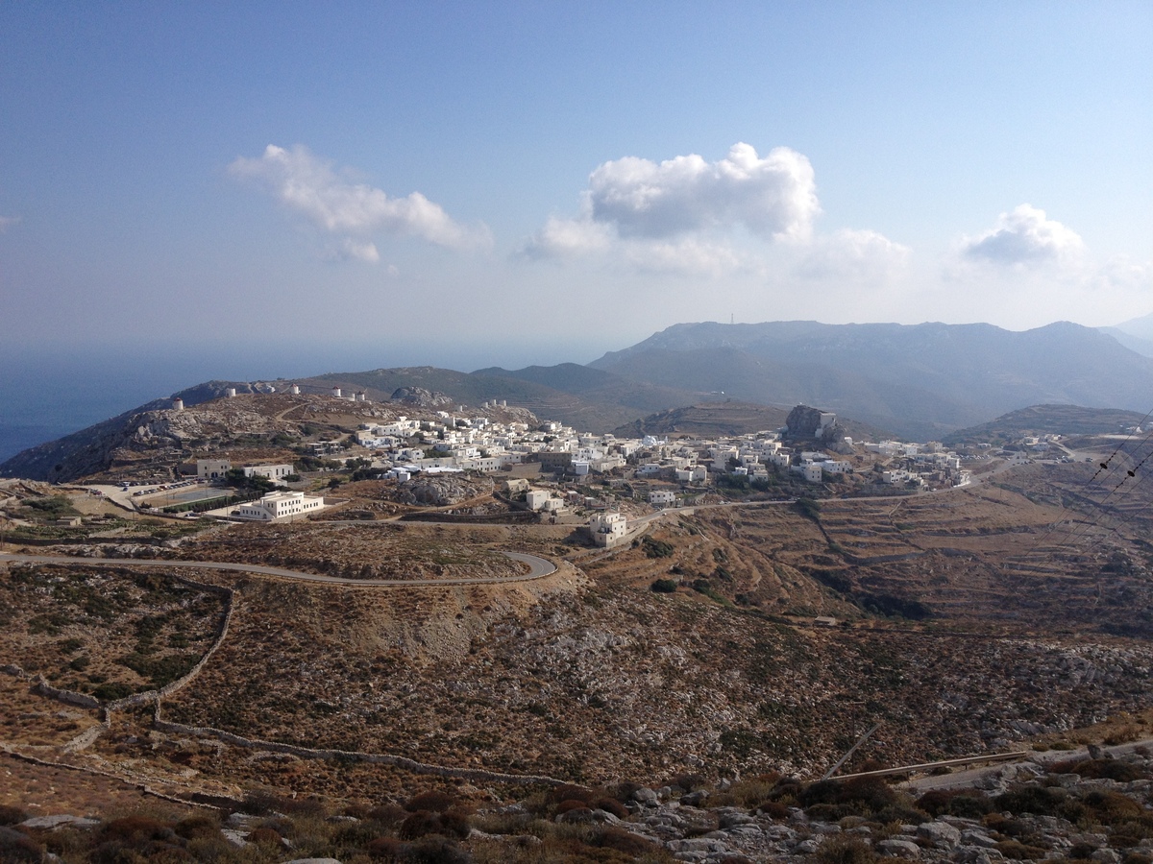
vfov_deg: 40.7
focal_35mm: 35
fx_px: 1166
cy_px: 432
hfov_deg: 52.6
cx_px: 576
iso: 50
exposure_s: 1/2762
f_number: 2.4
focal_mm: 4.28
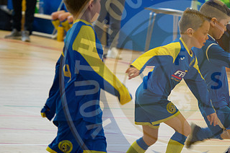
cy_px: 76
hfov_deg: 7.8
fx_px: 1685
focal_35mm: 264
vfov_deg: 5.2
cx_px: 180
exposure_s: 1/320
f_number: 5.6
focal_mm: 145
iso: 8000
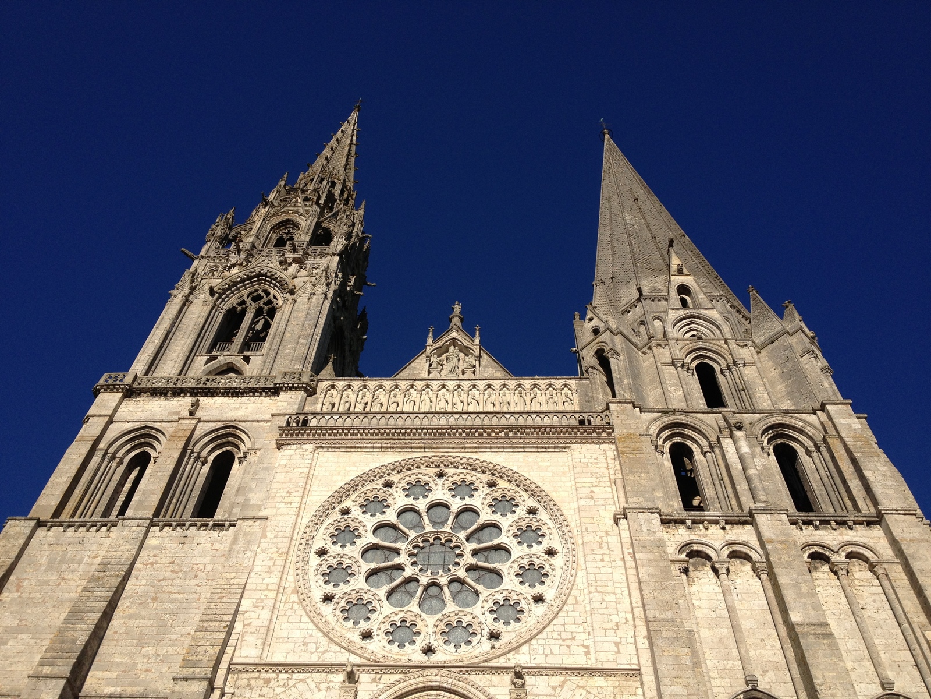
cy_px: 350
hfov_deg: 52.6
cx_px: 466
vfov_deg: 40.7
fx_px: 941
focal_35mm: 35
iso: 50
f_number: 2.4
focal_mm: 4.28
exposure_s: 1/2632
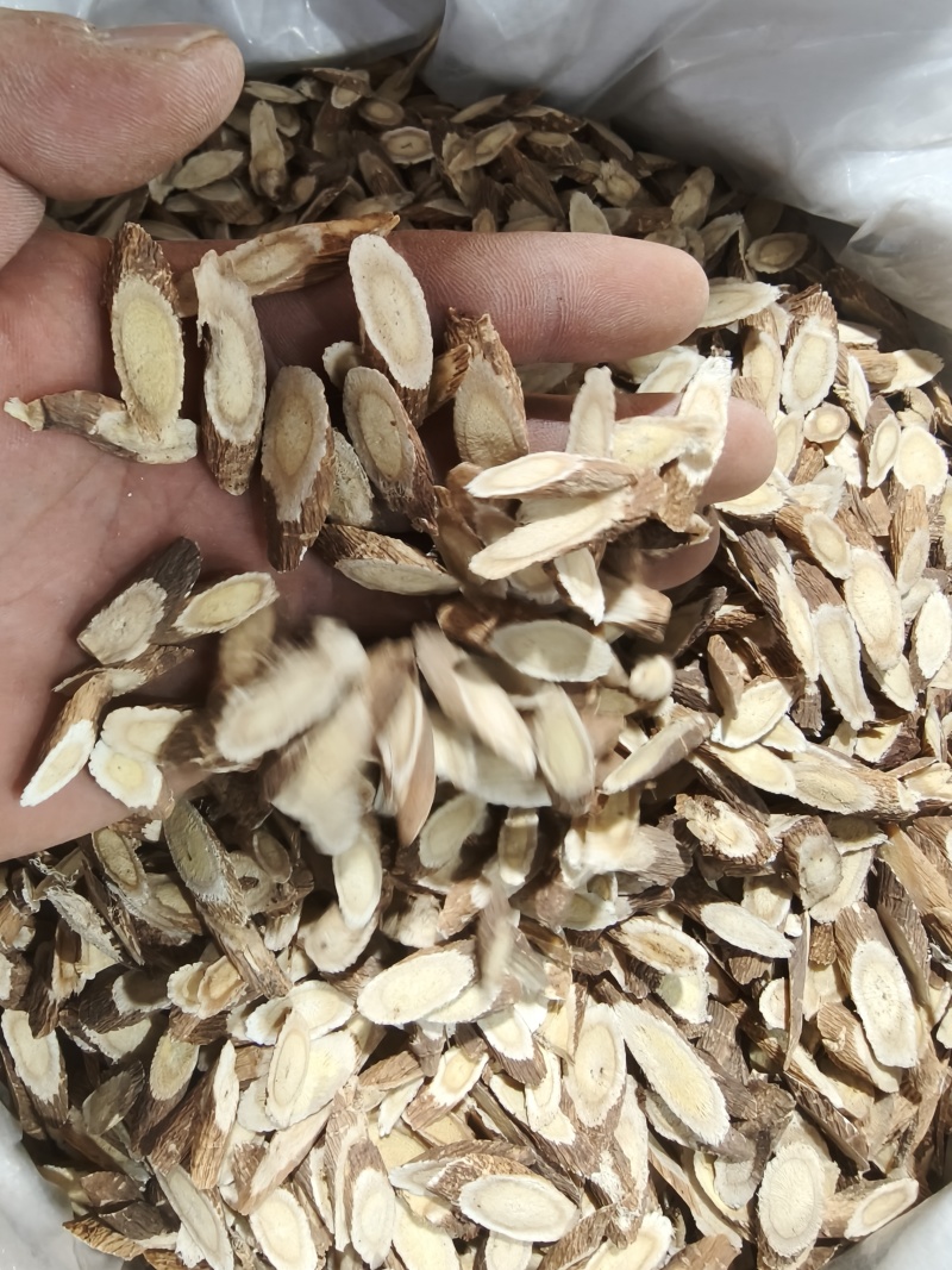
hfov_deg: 58.9
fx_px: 844
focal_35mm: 23
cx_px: 476
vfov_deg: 73.9
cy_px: 635
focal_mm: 2.32
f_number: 2
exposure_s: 1/50
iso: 500
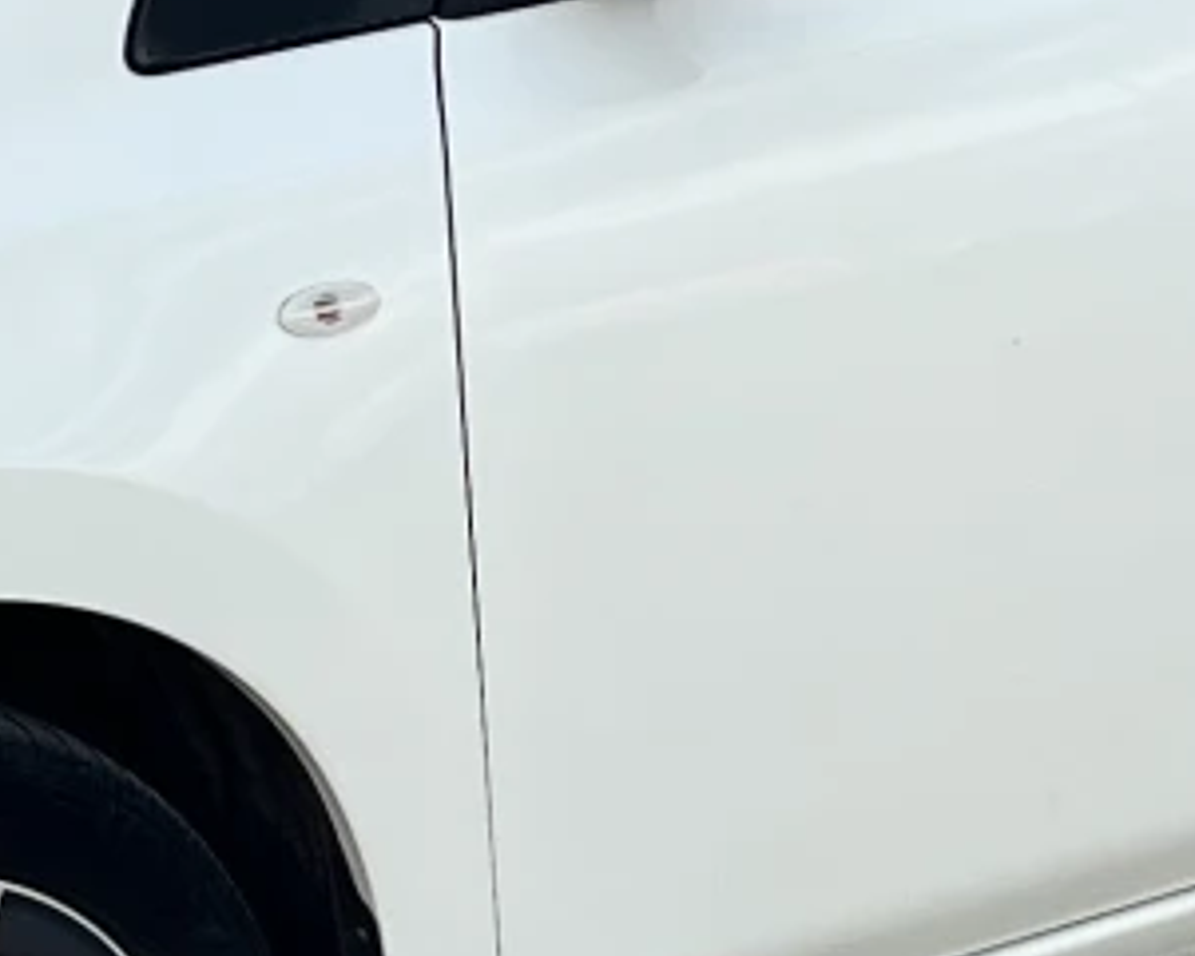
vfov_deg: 9.5
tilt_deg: -13.0
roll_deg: -0.1
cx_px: 393
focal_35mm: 162
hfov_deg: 11.9
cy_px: 365
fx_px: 5731
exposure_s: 1/121
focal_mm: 5.1
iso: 64
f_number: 1.6
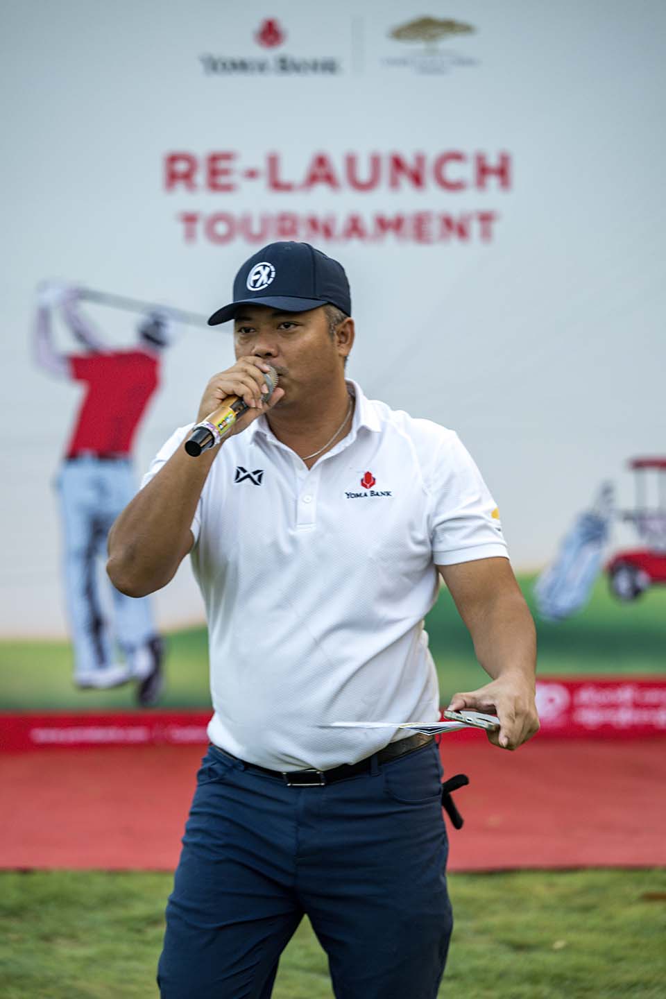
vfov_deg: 16.4
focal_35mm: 125
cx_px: 333
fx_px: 3468
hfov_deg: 11.0
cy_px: 500
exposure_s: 1/200
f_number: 2.8
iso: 360
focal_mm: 125
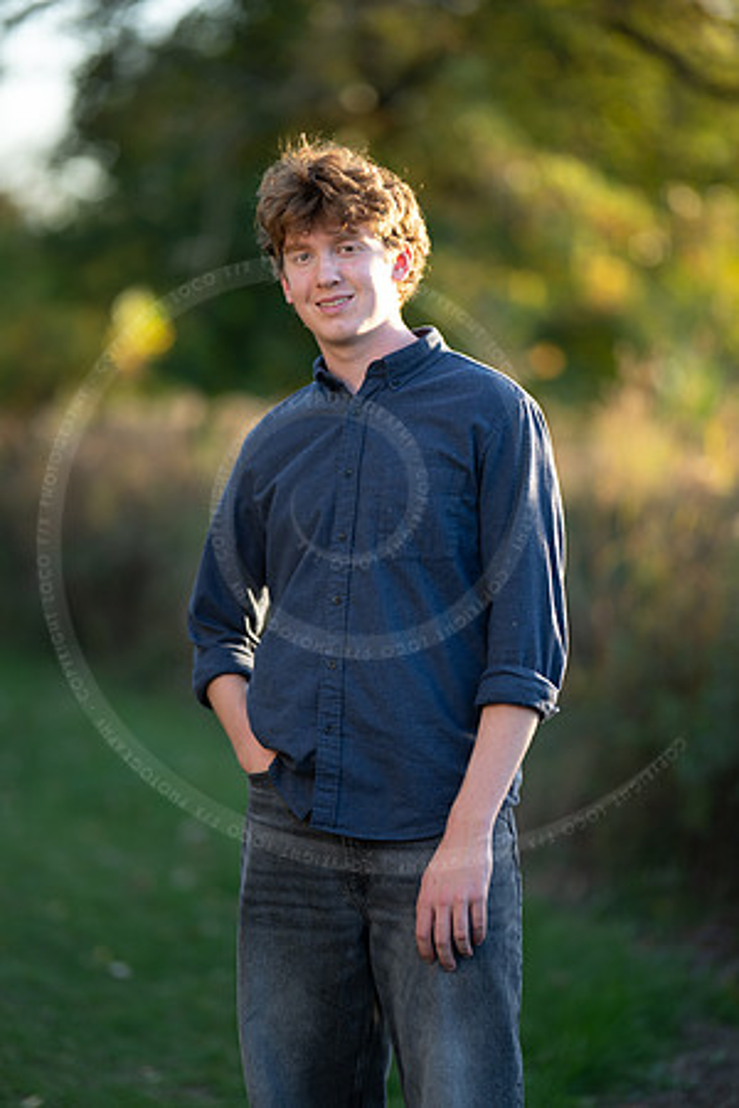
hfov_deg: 16.1
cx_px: 370
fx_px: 2617
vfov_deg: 23.9
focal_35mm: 85
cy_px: 554
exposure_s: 1/800
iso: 125
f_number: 1.3
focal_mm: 85
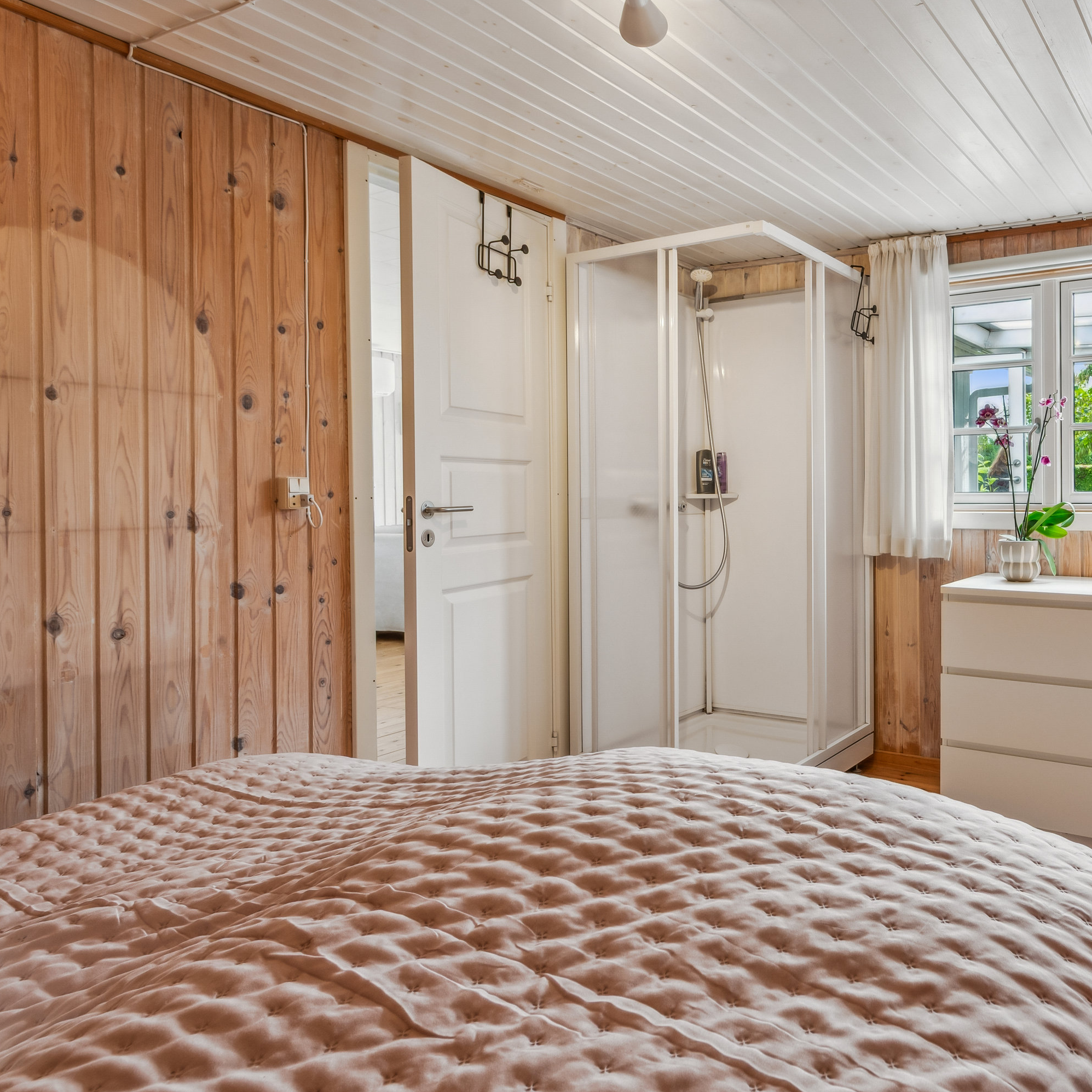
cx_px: 818
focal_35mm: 23
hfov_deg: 63.4
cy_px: 545
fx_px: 821
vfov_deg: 67.3
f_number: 13
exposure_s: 1/15
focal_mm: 18
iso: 400
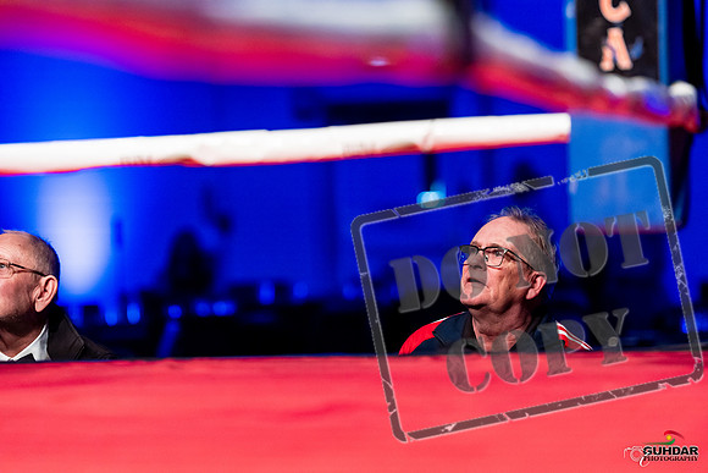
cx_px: 354
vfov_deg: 9.2
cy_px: 236
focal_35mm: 150
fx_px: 2951
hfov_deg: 13.7
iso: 4000
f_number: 2.8
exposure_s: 1/1000
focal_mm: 150
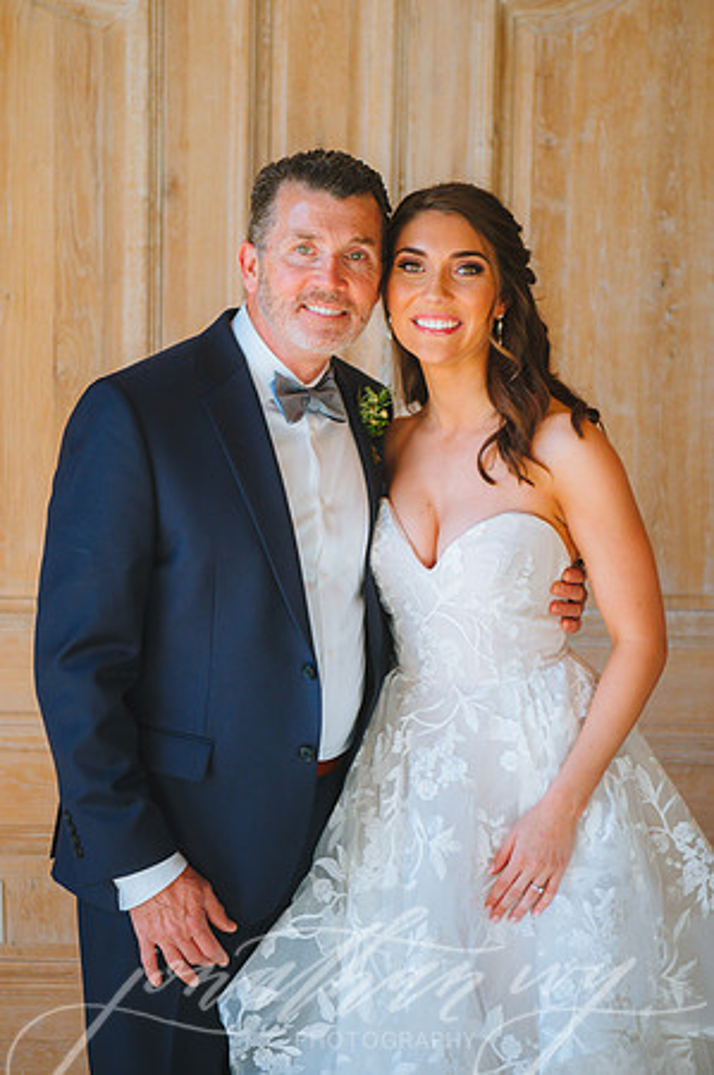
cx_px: 357
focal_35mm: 70
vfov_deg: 28.9
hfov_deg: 19.4
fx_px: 2087
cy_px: 538
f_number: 2.8
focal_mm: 70
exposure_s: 1/1000
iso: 1250
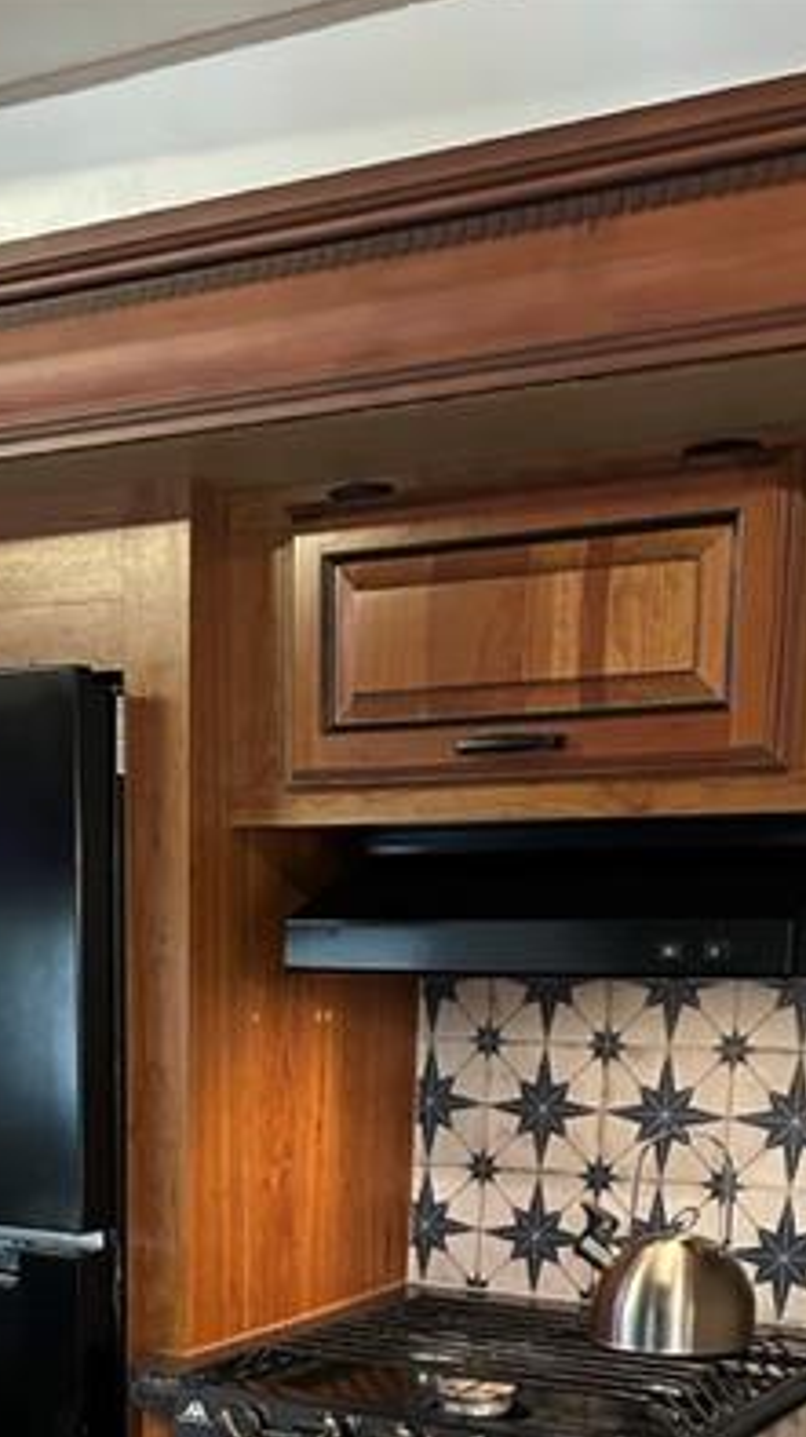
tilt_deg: -13.0
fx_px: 1942
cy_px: 1382
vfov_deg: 37.1
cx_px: 292
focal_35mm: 51
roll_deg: -1.6
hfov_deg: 23.4
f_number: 1.78
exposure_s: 1/30
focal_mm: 6.86
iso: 1000
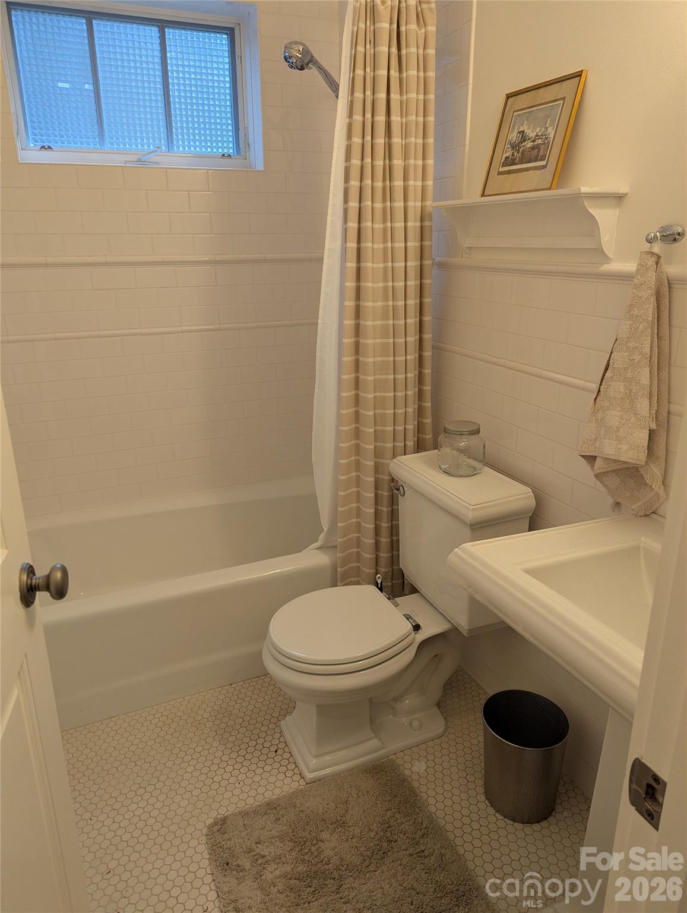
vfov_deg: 71.5
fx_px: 633
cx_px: 344
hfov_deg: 56.9
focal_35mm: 24
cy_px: 456
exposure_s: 1/120
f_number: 1.85
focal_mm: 6.81
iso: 151
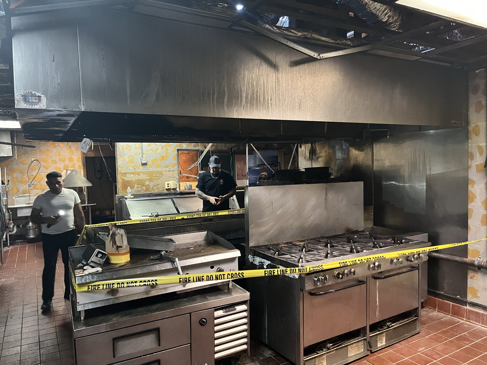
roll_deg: +1.3
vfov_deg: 53.1
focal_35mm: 26
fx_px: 366
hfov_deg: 67.3
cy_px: 182
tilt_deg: -3.1
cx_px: 244
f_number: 1.6
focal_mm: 5.1
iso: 500
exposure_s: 1/30
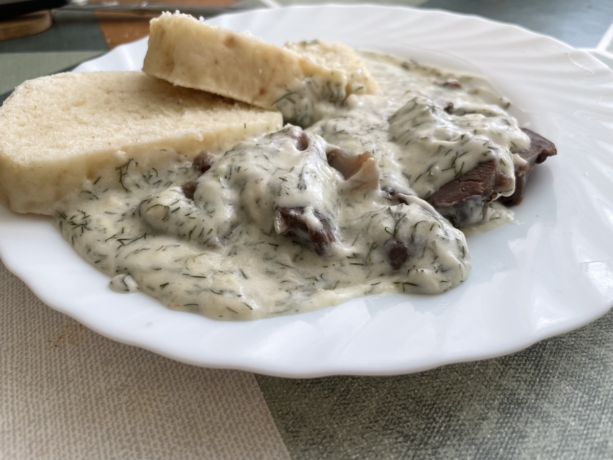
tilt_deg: -40.7
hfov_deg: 67.3
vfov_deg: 53.1
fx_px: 460
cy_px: 230
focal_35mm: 26
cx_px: 306
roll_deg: +4.1
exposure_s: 1/202
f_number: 1.6
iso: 32
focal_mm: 4.2
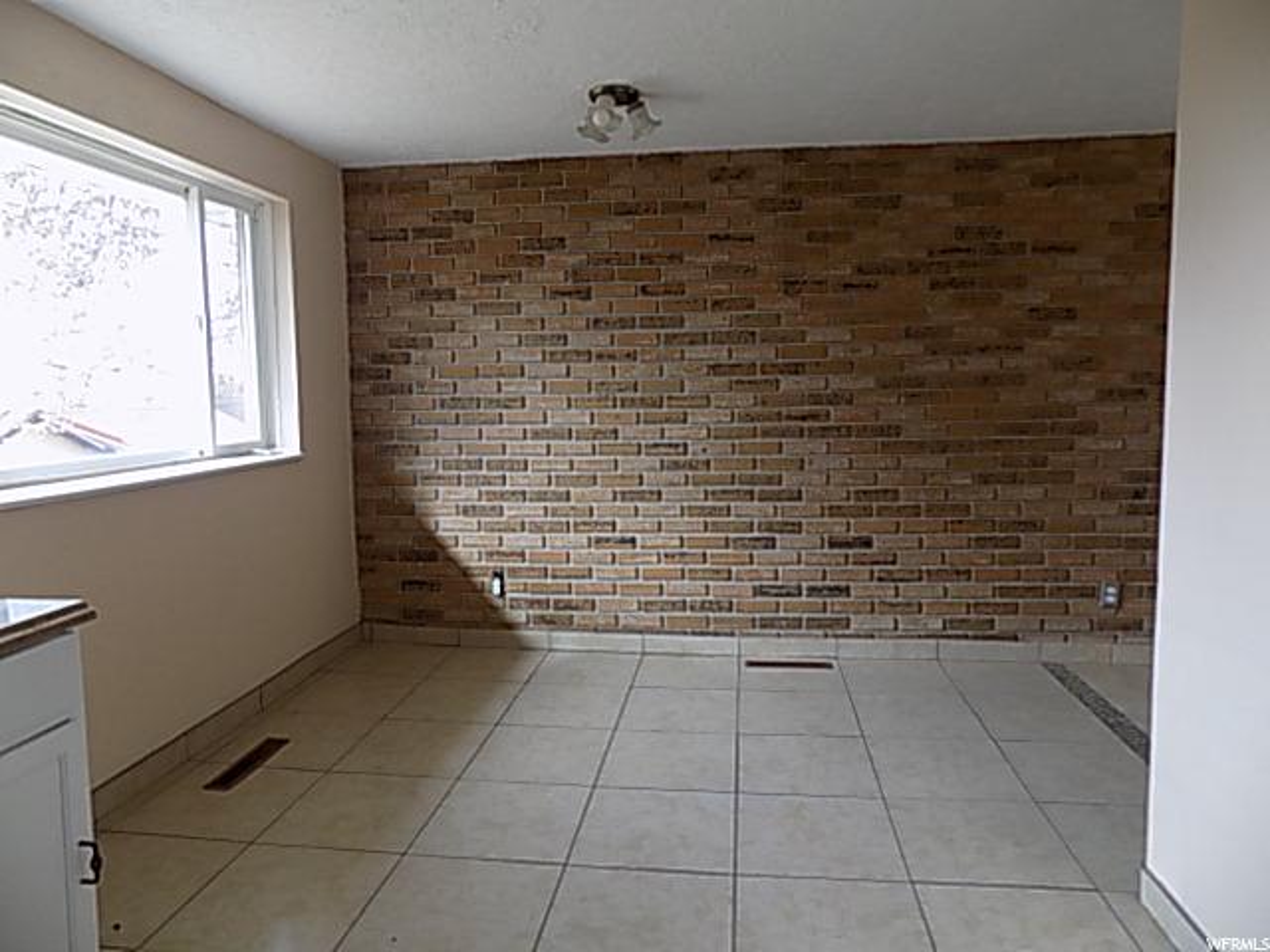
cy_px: 476
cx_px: 635
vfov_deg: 58.9
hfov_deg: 73.9
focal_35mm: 23
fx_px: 844
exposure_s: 1/30
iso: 80
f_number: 3.1
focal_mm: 4
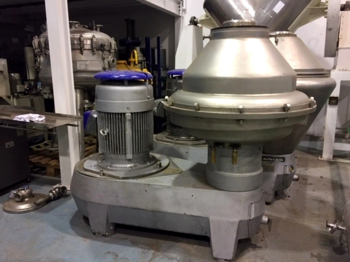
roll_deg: +0.5
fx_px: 293
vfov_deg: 48.2
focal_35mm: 29
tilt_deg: -12.2
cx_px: 175
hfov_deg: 61.7
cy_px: 131
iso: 160
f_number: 2.2
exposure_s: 1/33
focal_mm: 4.15
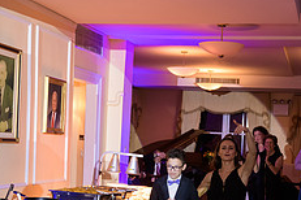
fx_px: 652
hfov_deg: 26.0
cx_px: 163
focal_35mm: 78
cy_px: 192
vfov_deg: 17.2
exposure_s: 1/125
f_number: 3.2
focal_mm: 31
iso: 800
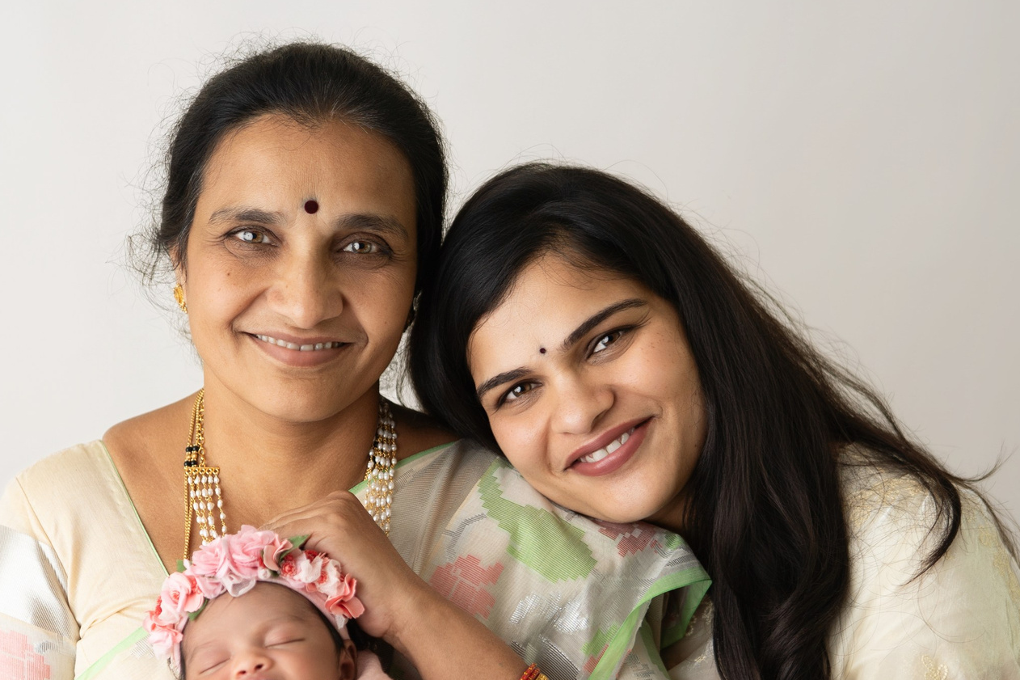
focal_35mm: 71
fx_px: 2011
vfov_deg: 19.0
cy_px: 563
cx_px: 472
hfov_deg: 28.4
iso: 100
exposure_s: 1/160
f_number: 2
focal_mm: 35
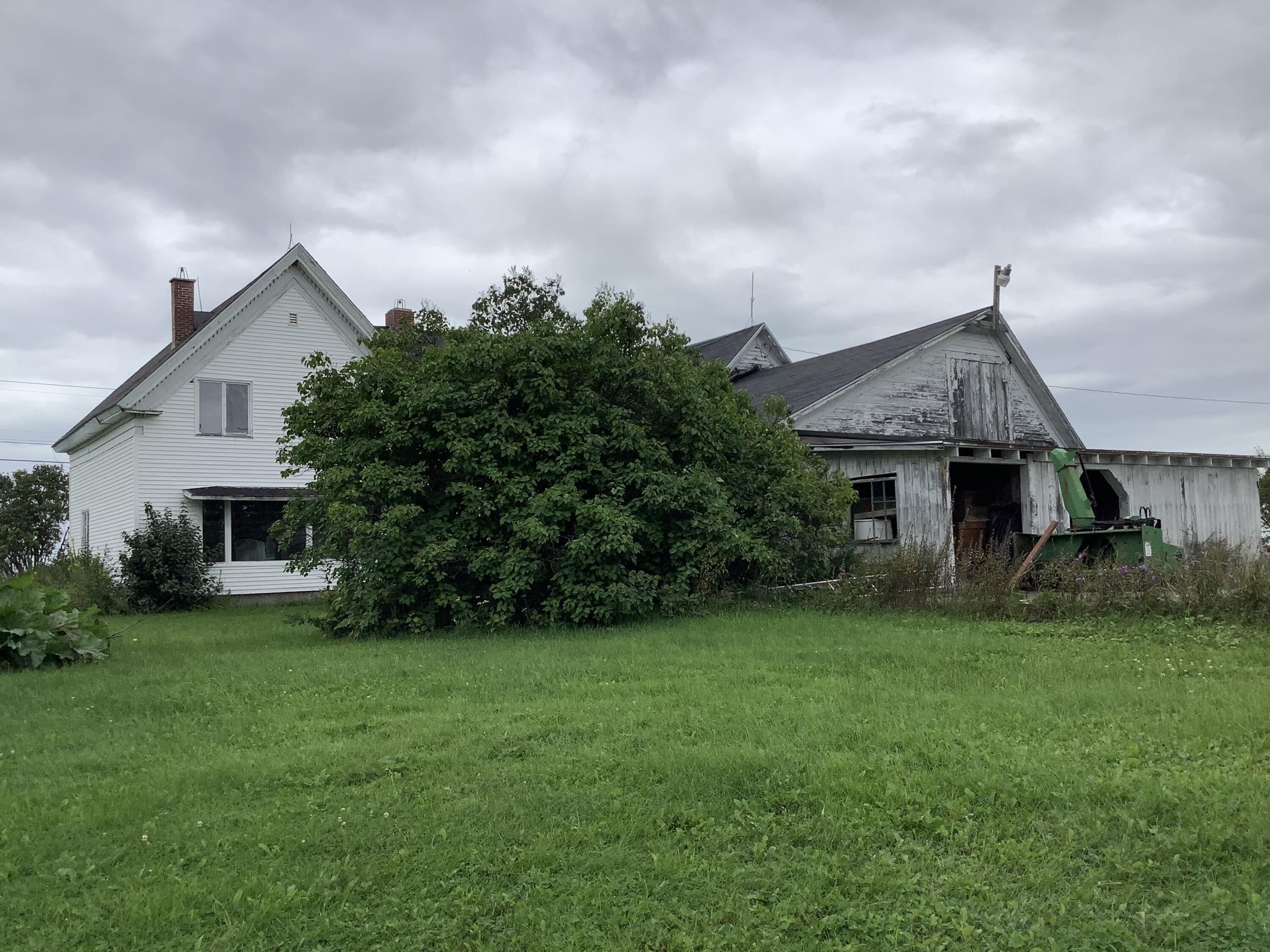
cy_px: 476
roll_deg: +1.1
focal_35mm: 31
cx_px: 635
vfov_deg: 45.4
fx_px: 1137
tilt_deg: +4.8
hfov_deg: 58.4
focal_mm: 3.3
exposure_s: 1/741
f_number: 2.4
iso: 25
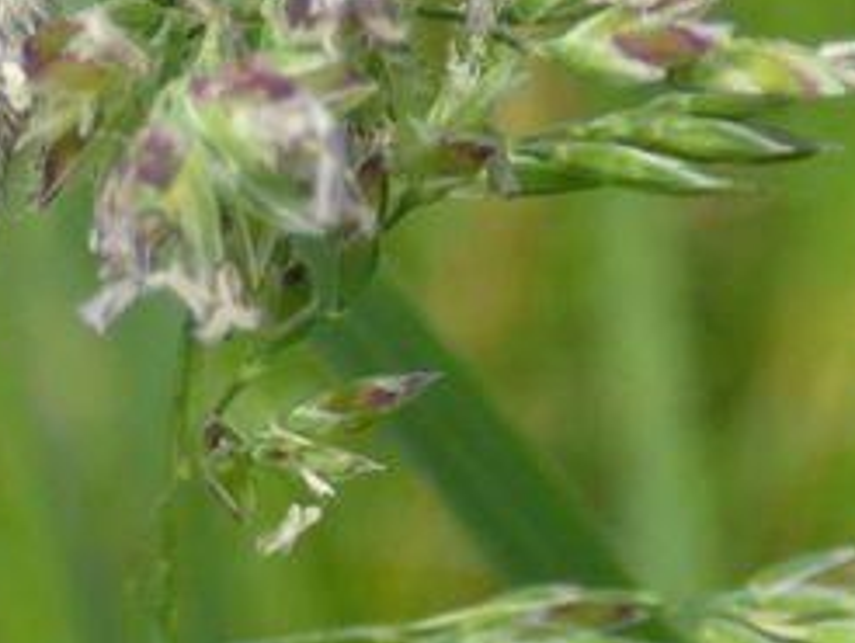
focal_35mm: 135
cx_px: -120
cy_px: -104
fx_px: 3338
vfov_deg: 10.8
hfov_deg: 14.2
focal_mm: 7.1
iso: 80
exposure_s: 1/125
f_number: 3.6
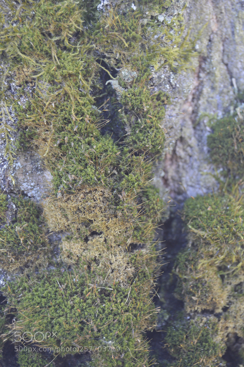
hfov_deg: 16.5
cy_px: 184
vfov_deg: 24.6
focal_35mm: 82
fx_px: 840
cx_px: 122
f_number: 5.6
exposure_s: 1/60
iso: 500
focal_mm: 55
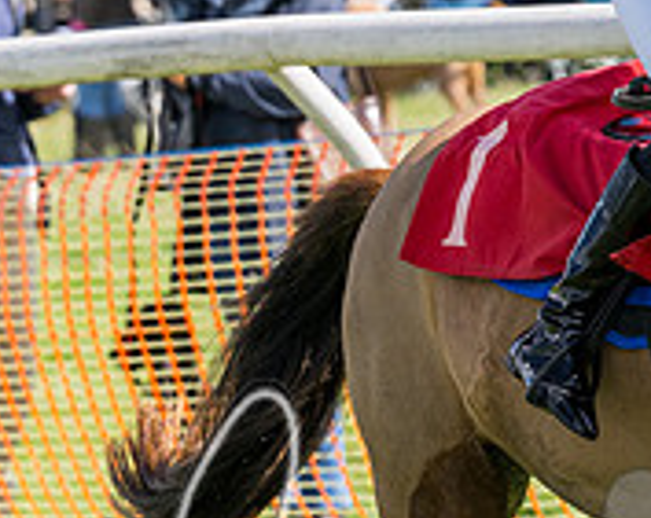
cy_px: 257
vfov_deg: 3.7
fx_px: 8079
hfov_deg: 4.6
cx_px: 903
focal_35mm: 420
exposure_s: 1/4000
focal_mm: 98
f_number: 4
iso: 400
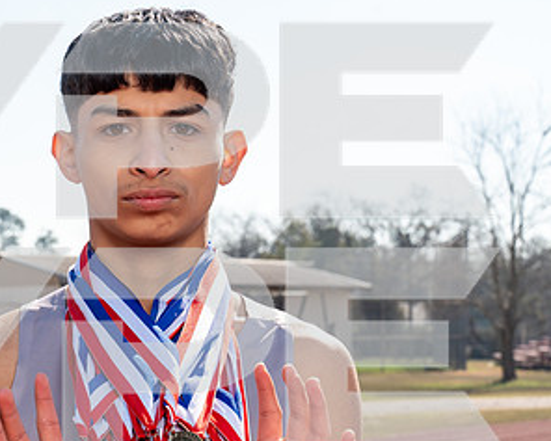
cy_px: 347
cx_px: 26
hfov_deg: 18.2
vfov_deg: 14.9
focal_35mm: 103
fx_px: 1680
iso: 125
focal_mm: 56
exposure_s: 1/200
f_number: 9
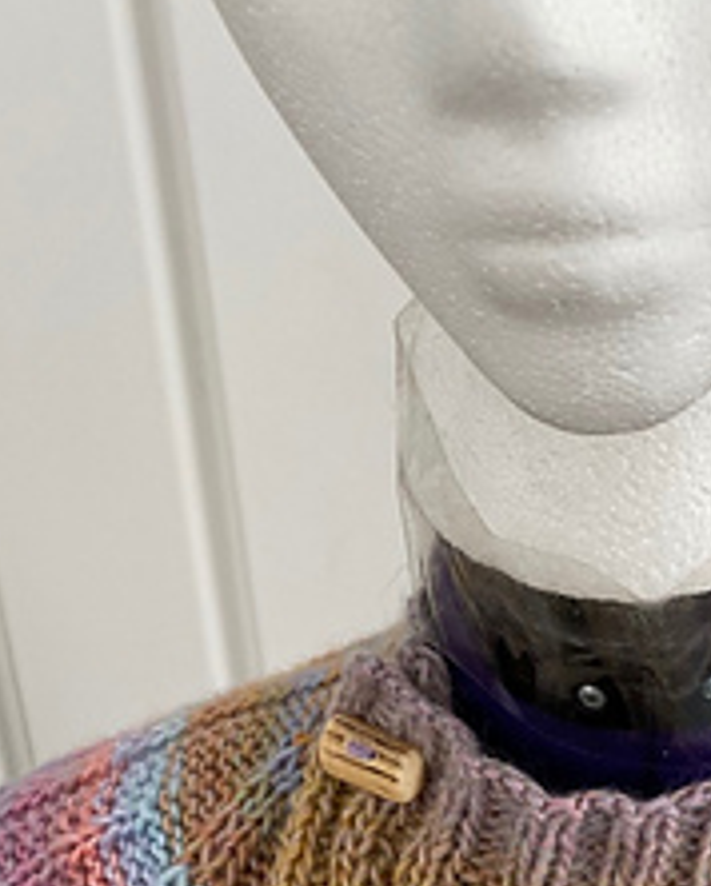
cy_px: 1161
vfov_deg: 23.0
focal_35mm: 73
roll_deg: +2.1
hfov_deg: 20.4
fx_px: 1918
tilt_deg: -30.9
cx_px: 699
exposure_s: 1/303
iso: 32
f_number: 1.8
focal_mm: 4.25
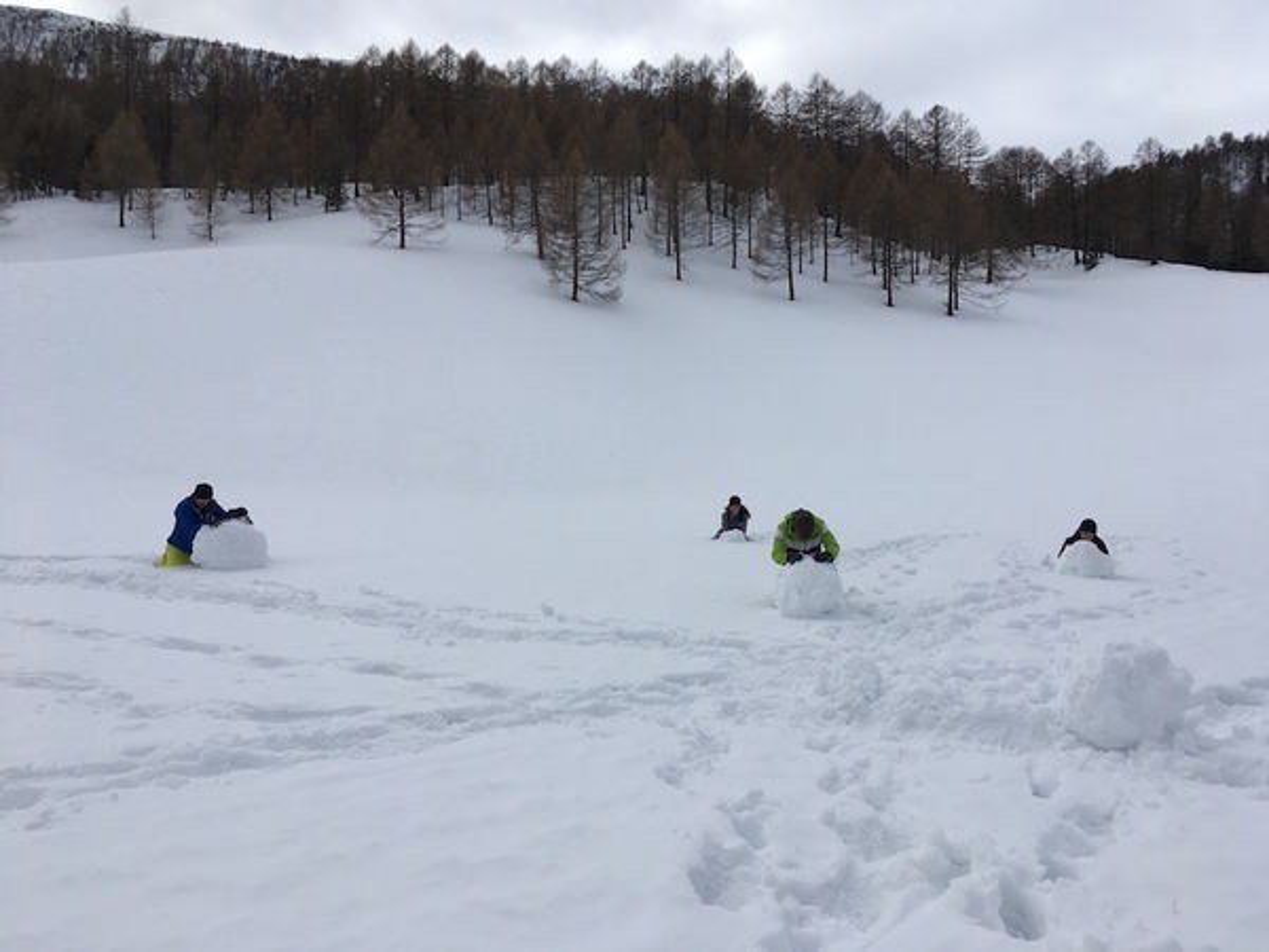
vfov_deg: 48.2
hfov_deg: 61.7
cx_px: 634
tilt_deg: +1.5
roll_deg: +0.0
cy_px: 476
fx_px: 1063
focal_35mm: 29
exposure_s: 1/4525
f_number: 2.2
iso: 25
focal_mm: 4.15
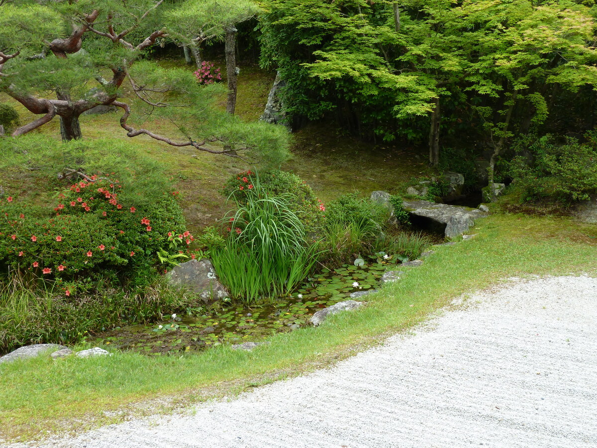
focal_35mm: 48
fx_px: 828
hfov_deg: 39.7
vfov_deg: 30.3
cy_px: 224
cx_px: 298
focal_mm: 7.9
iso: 80
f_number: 3.8
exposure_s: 1/80
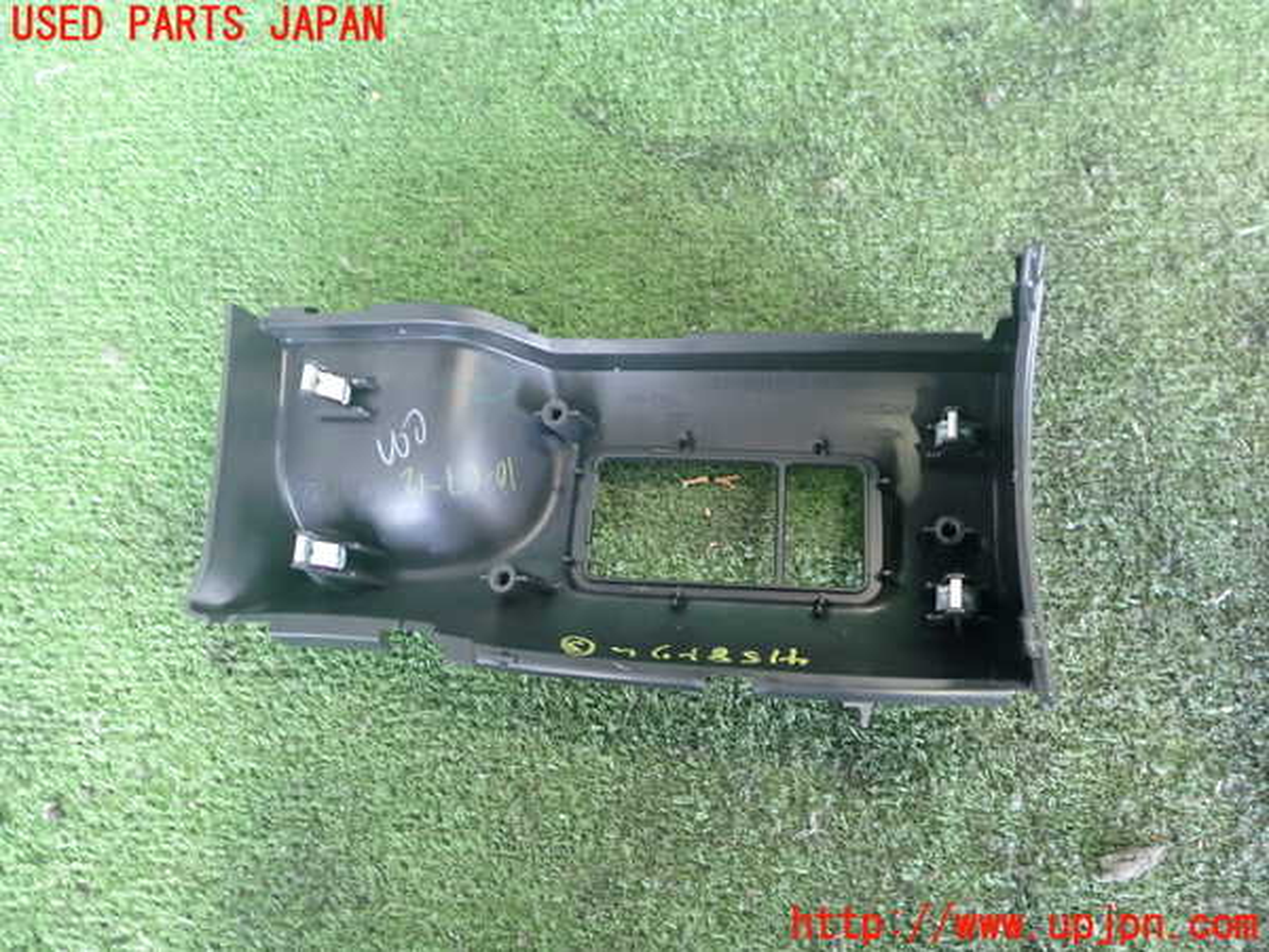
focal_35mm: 30
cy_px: 476
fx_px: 1100
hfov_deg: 60.0
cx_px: 634
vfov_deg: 46.8
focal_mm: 5.4
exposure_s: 1/30
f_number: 2.3
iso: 640
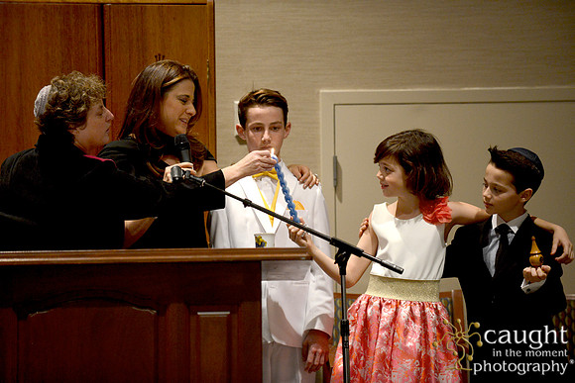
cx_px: 288
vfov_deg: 6.9
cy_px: 192
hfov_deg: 10.3
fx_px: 3195
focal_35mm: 200
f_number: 2.8
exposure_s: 1/100
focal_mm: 200
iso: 2500
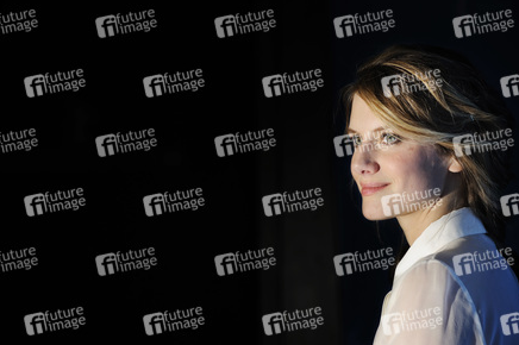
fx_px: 2982
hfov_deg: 9.9
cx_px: 261
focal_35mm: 207
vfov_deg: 6.6
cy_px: 172
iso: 400
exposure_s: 1/200
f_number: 8
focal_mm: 200
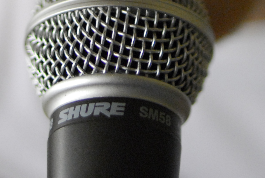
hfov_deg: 21.0
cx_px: 151
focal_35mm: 97
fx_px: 715
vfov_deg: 13.8
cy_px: -22
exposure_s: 1/60
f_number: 1.8
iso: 1000
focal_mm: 24
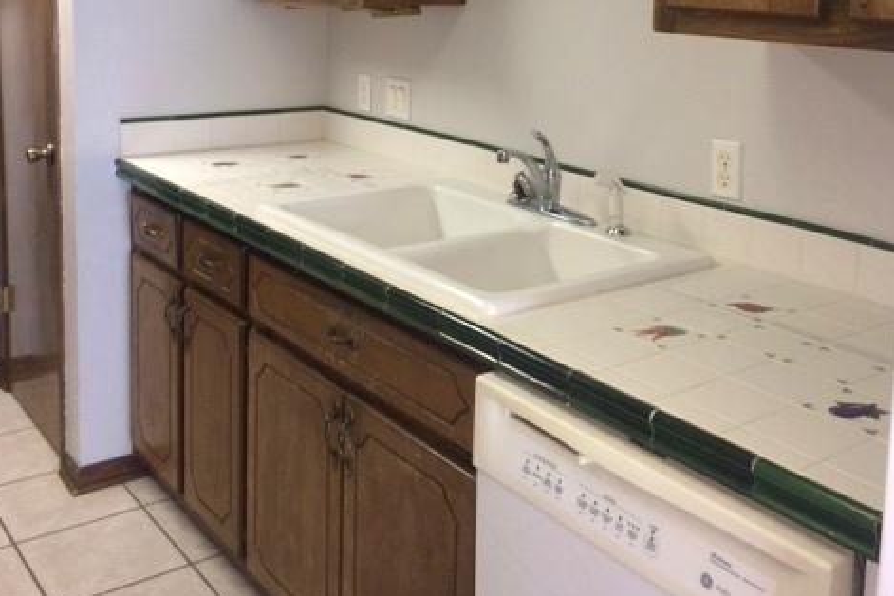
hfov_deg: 47.4
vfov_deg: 31.5
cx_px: 442
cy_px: 89
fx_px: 1018
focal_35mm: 41
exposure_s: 1/30
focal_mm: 4.15
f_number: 2.2
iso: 100
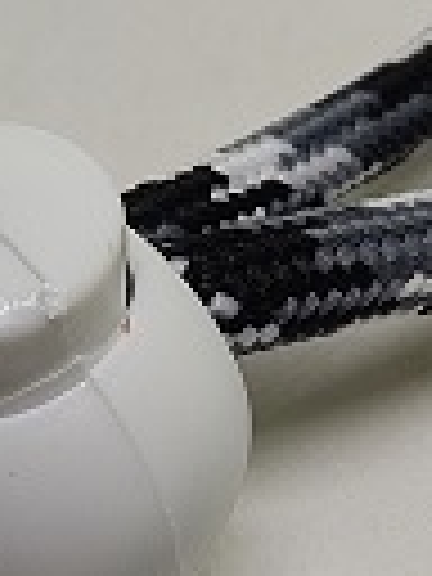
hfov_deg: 8.9
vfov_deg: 11.9
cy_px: 295
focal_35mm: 166
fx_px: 2762
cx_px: 297
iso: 96
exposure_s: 1/100
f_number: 1.79
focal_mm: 4.71
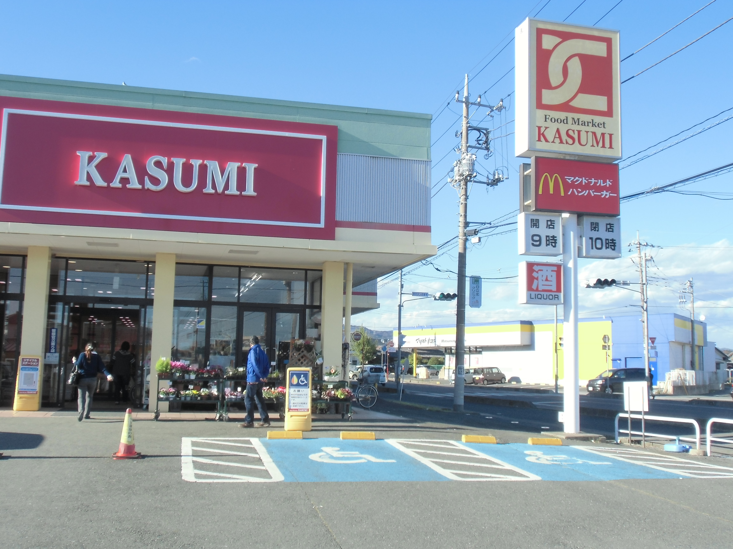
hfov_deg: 49.0
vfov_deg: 37.7
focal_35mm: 38
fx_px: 805
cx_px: 366
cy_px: 274
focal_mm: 6.67
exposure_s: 1/250
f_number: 3.9
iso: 64
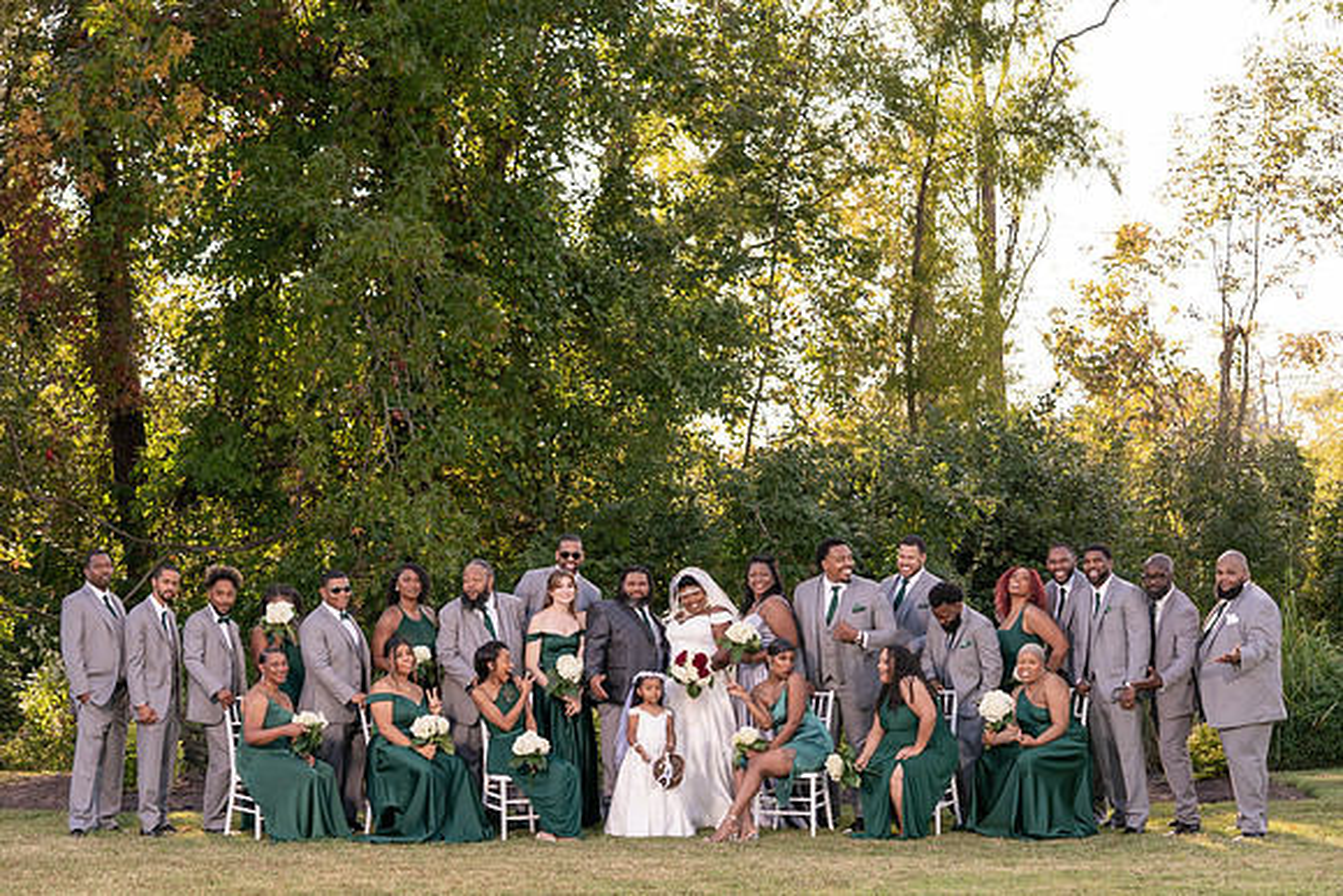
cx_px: 674
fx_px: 2749
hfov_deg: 27.5
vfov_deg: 18.5
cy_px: 448
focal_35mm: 74
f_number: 4
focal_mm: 72
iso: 125
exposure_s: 1/200
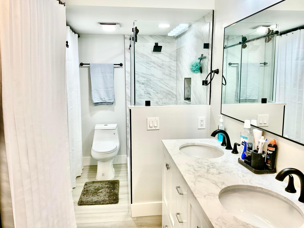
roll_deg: +0.2
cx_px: 152
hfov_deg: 61.7
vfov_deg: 48.2
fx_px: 255
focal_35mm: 29
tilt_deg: -9.2
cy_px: 114
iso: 64
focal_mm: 3
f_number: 1.8
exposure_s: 1/120
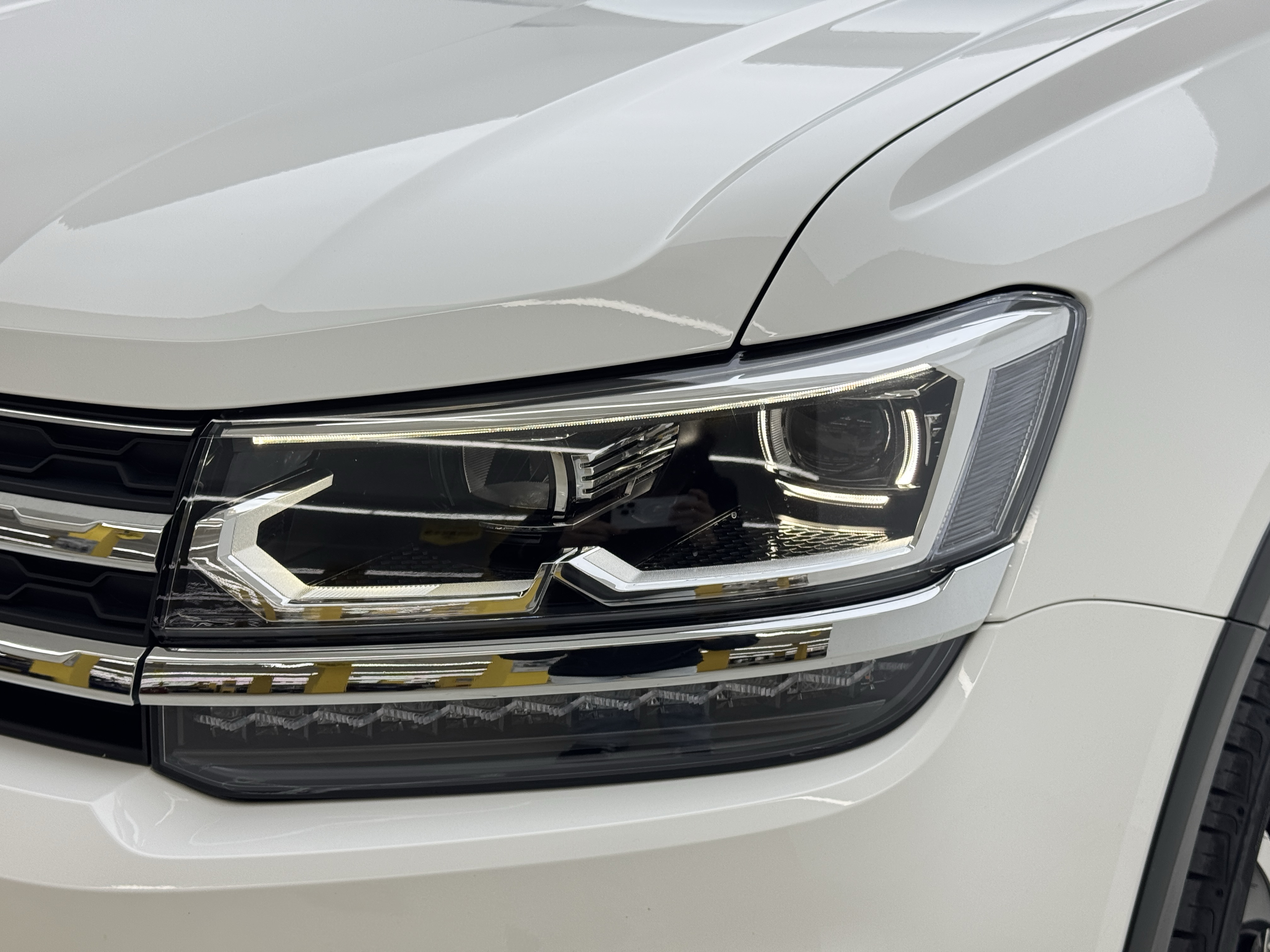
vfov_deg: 30.3
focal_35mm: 48
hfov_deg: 39.7
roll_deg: +1.4
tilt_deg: -17.4
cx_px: 635
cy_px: 476
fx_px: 1761
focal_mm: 6.76
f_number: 1.78
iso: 64
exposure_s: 1/568
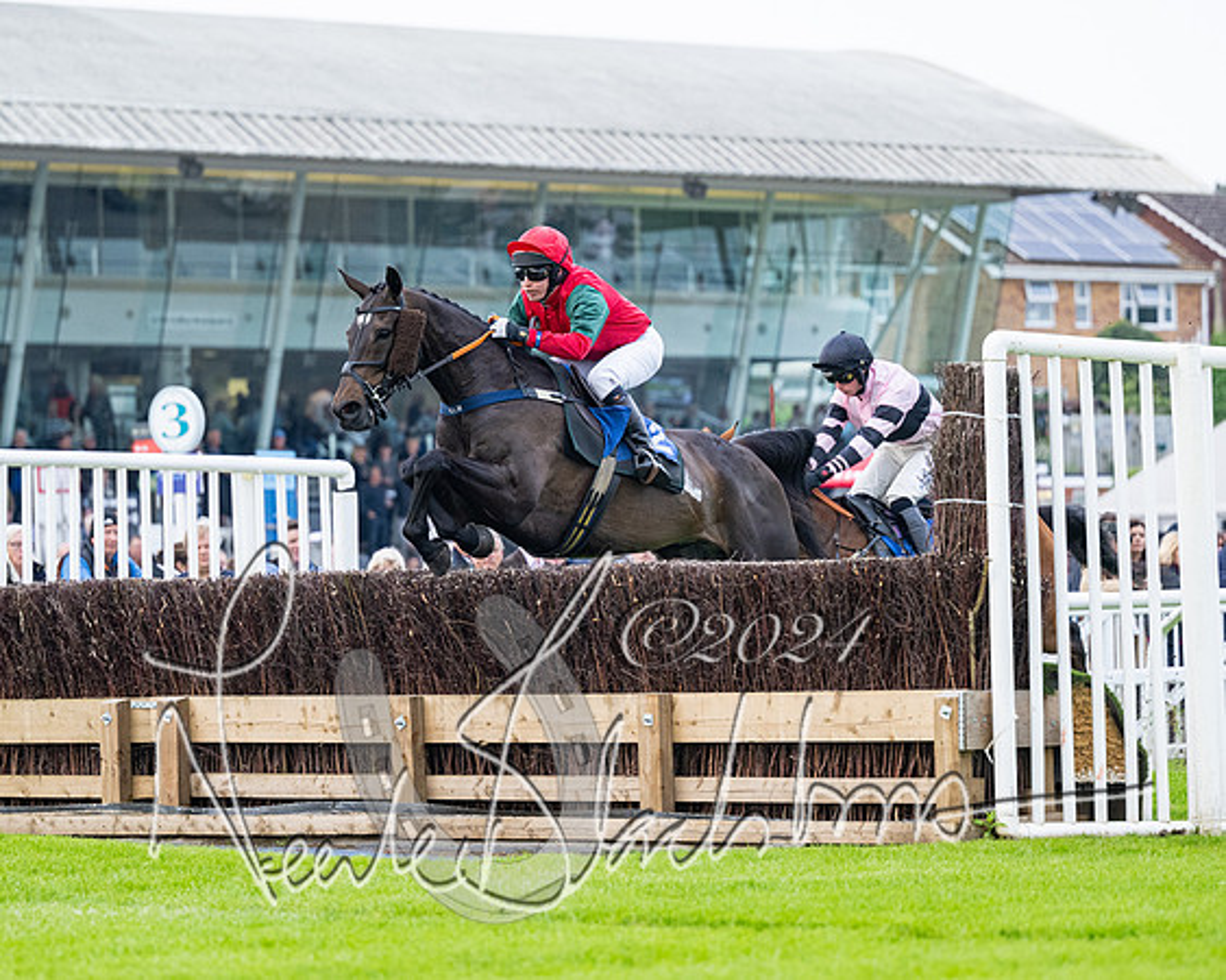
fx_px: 6507
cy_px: 495
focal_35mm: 179
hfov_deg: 10.8
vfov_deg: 8.6
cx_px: 673
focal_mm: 125
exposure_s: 1/2000
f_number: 2.8
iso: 800
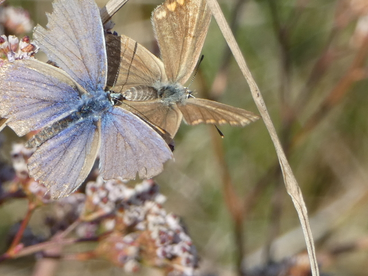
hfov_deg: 5.3
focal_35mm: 372
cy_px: 121
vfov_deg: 4.0
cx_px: 141
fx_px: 3954
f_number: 5.5
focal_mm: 50.6
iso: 80
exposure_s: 1/125
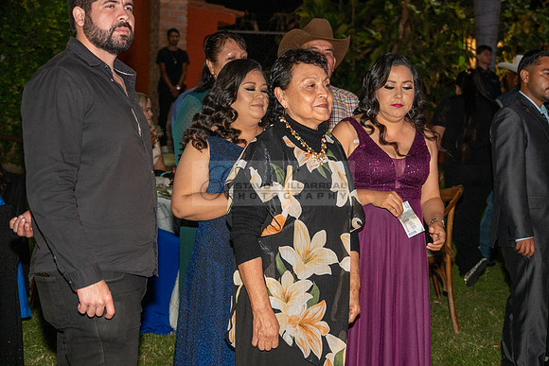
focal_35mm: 70
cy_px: 183
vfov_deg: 19.5
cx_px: 274
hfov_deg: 28.8
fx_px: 1068
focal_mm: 70
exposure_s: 1/200
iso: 2000
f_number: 6
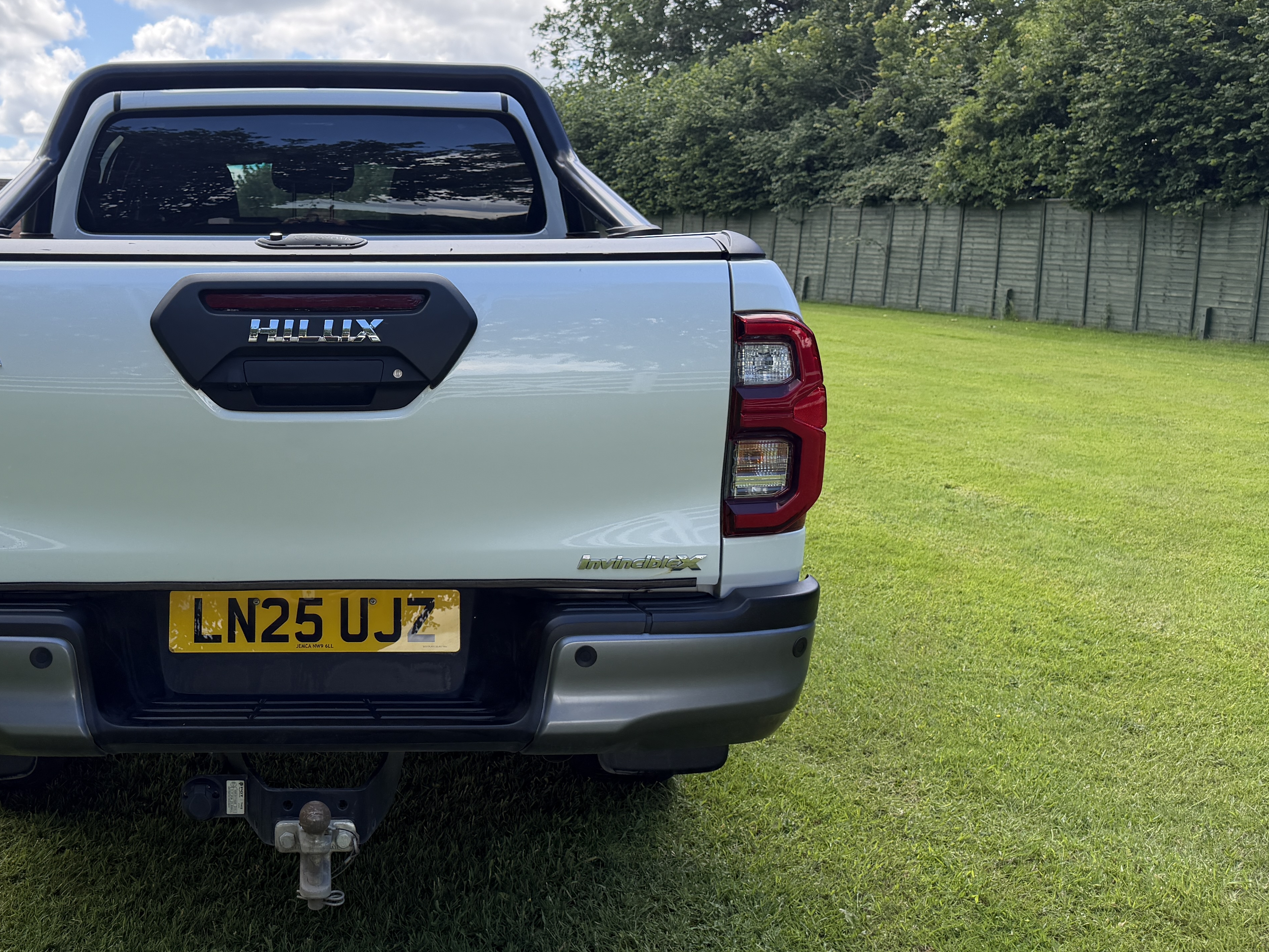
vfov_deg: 39.6
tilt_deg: -8.1
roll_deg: -0.5
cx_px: 347
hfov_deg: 49.7
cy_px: 446
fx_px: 1320
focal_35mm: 36
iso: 100
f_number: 1.78
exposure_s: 1/1292
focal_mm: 6.76
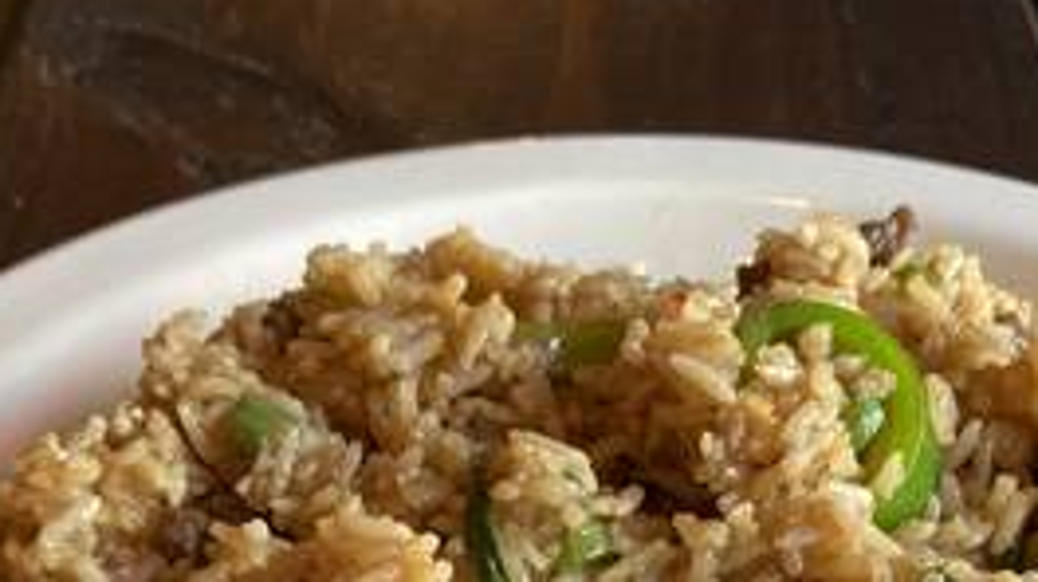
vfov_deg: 17.5
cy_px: 826
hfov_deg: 33.3
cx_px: 602
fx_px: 1733
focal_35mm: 63
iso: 100
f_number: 1.8
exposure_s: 1/60
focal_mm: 4.25
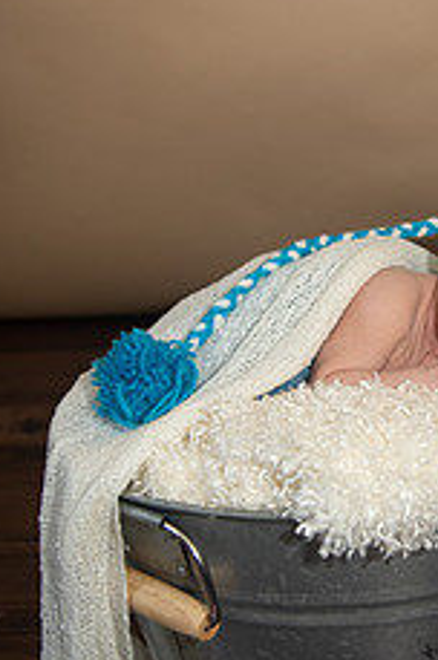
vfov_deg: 31.8
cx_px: 386
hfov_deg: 21.1
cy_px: 259
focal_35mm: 63
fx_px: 1153
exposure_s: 1/160
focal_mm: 32
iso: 400
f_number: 4
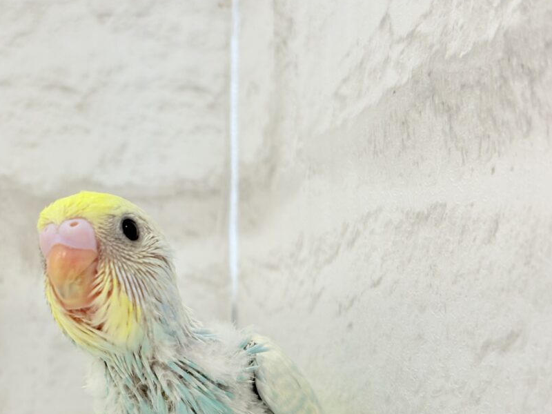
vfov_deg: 18.8
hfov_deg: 24.8
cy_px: 302
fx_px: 1244
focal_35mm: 78
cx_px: 142
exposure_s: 1/100
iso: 50
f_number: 1.6
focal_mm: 5.96
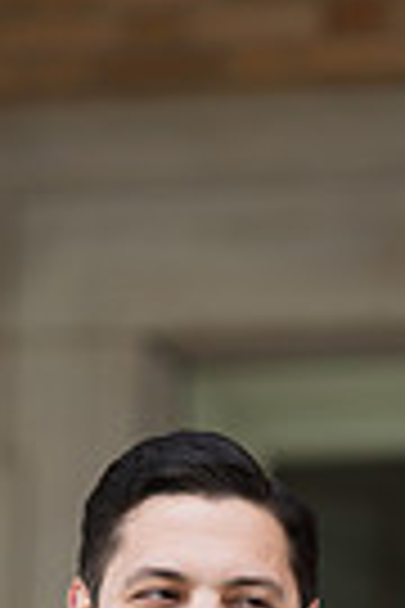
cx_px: 279
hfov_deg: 2.7
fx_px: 8437
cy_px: 991
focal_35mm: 500
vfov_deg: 4.1
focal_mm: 150
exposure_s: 1/800
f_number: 2.8
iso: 160
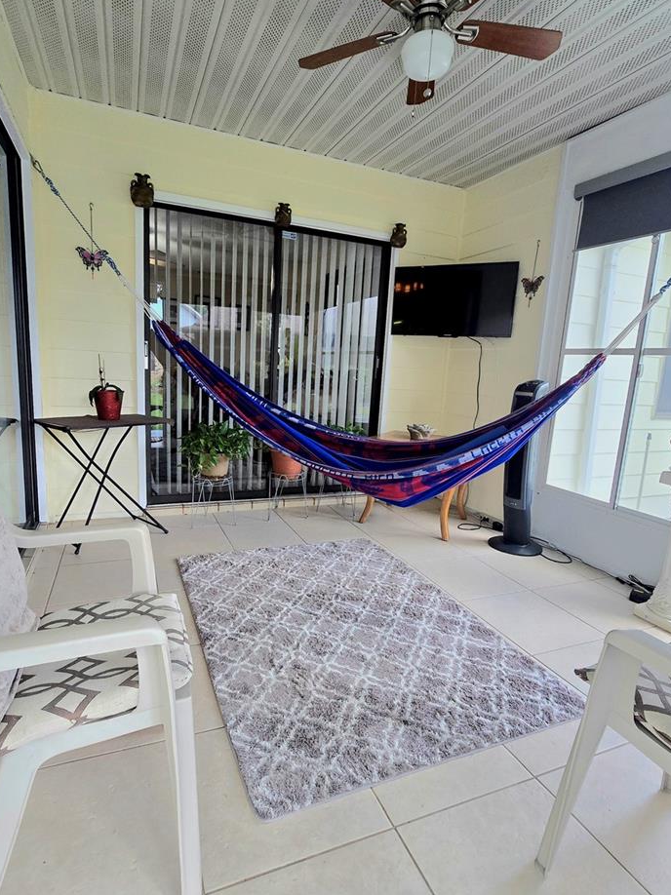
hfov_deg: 74.6
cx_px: 318
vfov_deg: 91.0
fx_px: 440
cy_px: 452
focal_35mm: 17
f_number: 2.2
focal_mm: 2.2
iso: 125
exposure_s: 1/100
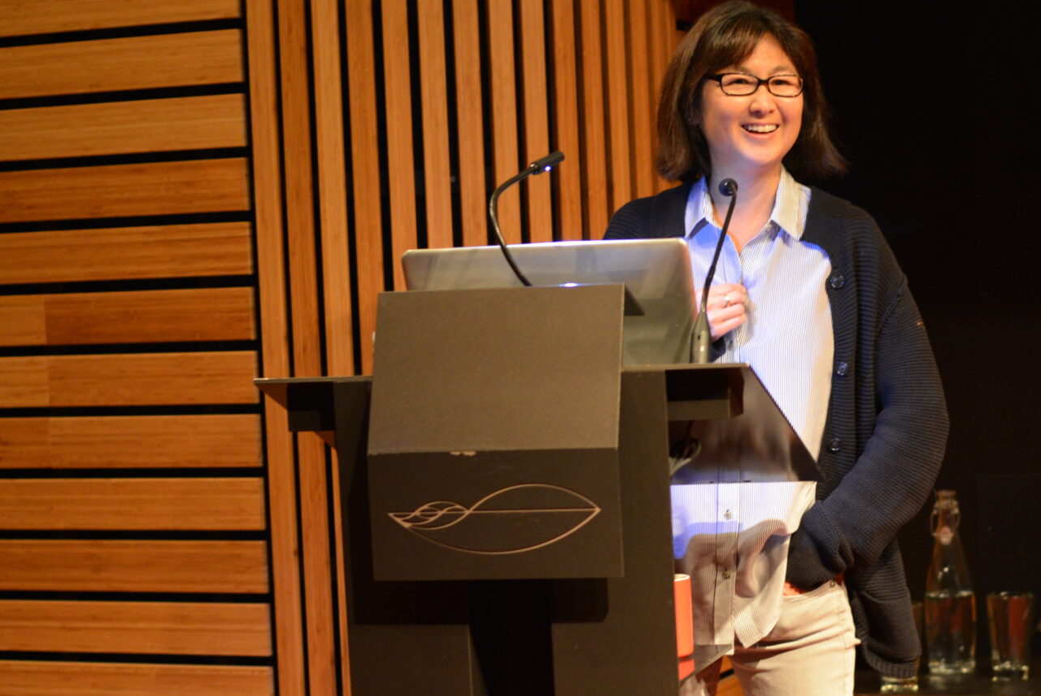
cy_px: 452
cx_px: 754
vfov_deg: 13.7
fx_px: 2893
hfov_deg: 20.3
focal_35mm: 100
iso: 1600
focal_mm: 50
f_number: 2.5
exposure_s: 1/20
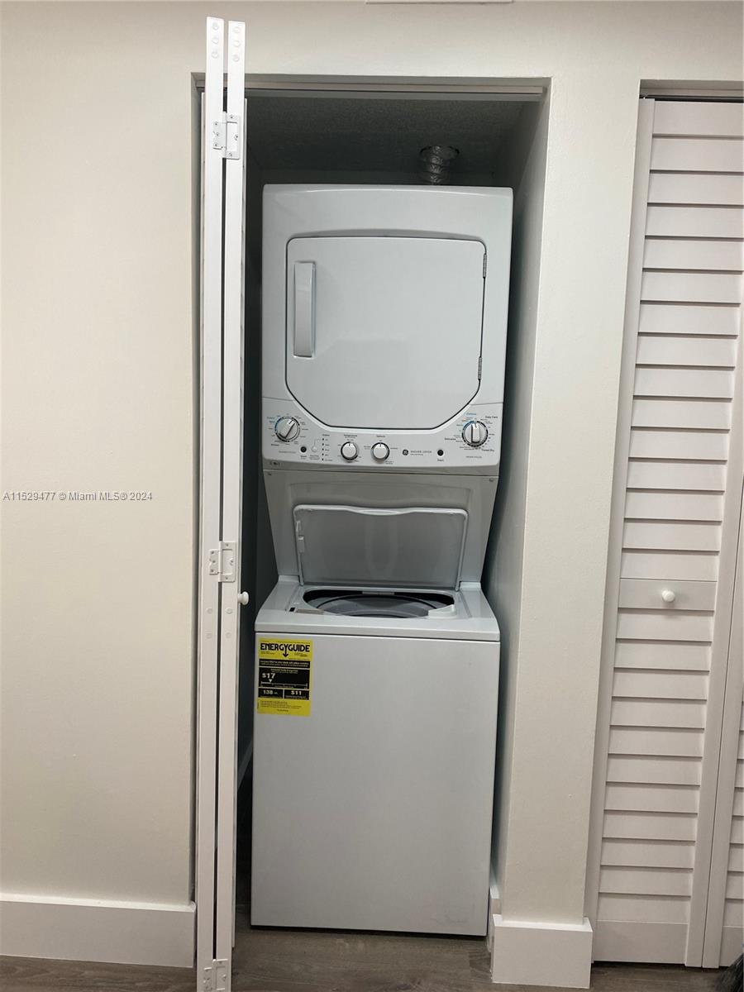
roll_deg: -2.6
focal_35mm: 26
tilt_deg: -5.6
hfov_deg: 53.1
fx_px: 745
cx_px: 372
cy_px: 496
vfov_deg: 67.3
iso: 80
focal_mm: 4.25
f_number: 1.8
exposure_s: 1/120
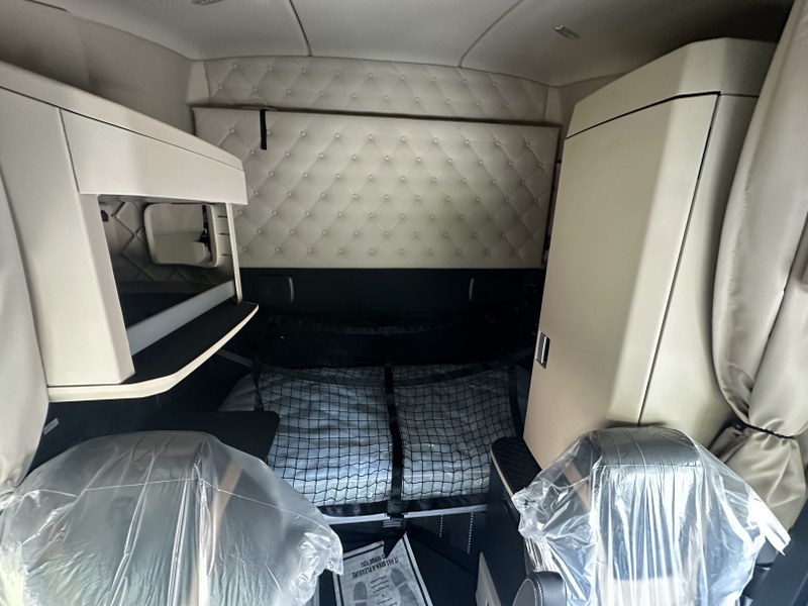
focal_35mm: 14
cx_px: 404
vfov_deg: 85.7
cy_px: 303
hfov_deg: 102.1
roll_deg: +1.2
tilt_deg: -15.9
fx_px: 327
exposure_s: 1/49
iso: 640
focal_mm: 2.22
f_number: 2.2
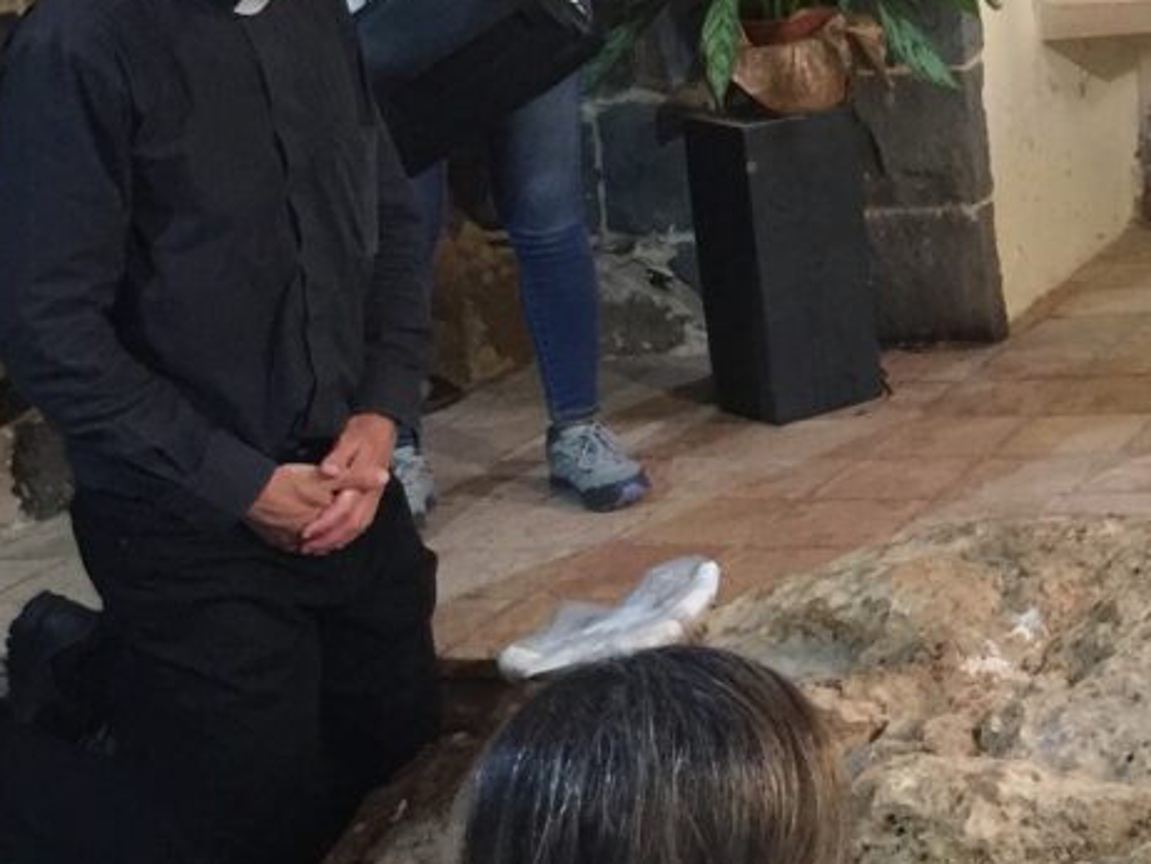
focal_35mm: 81
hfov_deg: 21.5
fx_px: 2695
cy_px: 72
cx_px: 1542
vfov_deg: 17.9
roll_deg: +3.0
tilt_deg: -9.6
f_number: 2.2
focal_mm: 4.15
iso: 125
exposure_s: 1/17
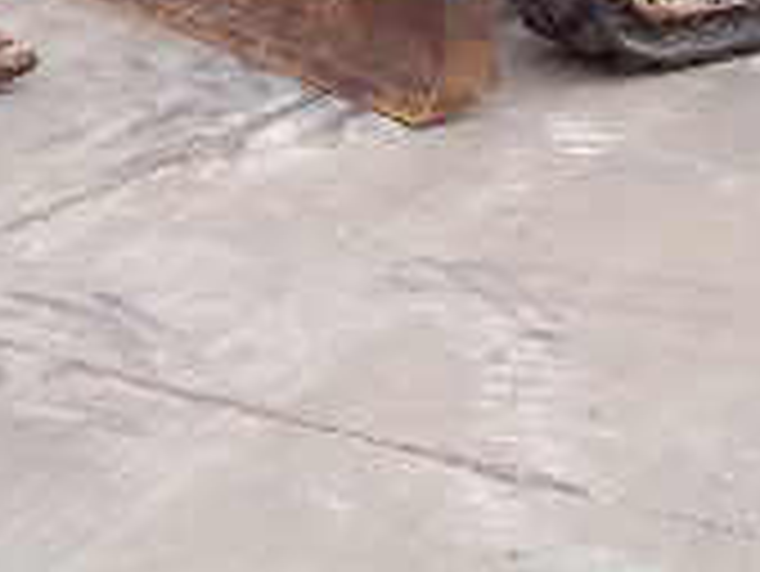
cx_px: 85
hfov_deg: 14.4
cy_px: -500
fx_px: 2988
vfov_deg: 10.2
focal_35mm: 136
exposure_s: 1/503
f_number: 2.7
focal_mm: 6
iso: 80
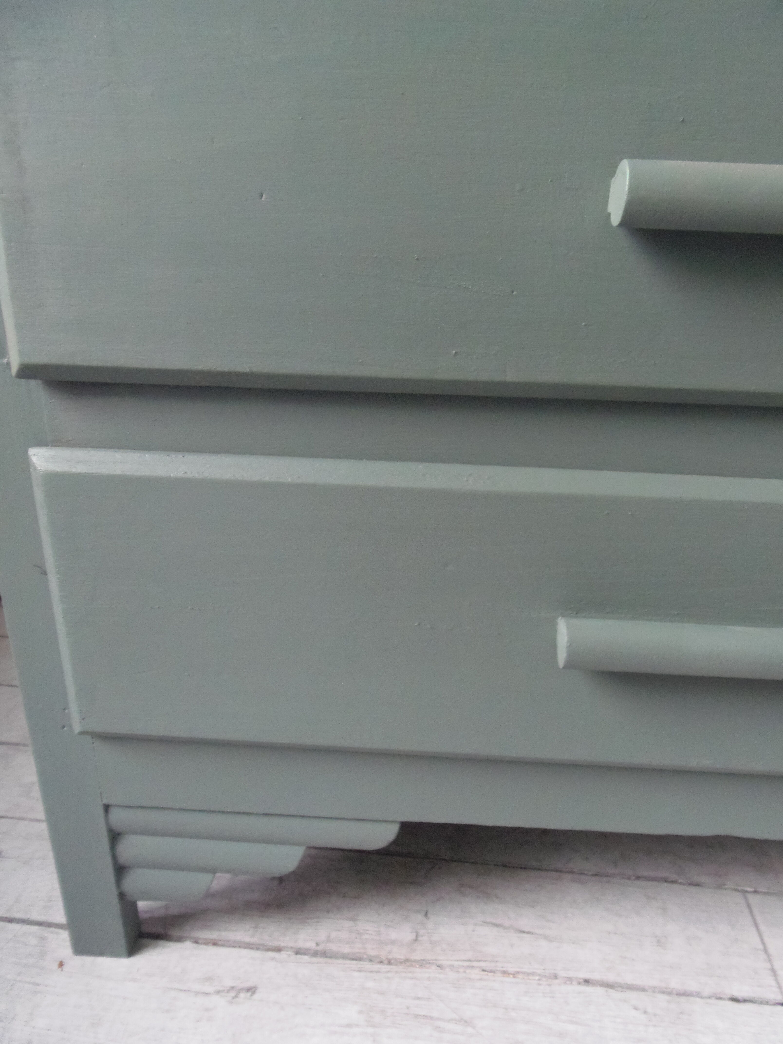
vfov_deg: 71.6
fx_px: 724
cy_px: 522
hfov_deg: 56.8
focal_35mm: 24
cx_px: 392
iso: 400
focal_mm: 4.3
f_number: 2.9
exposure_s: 1/25
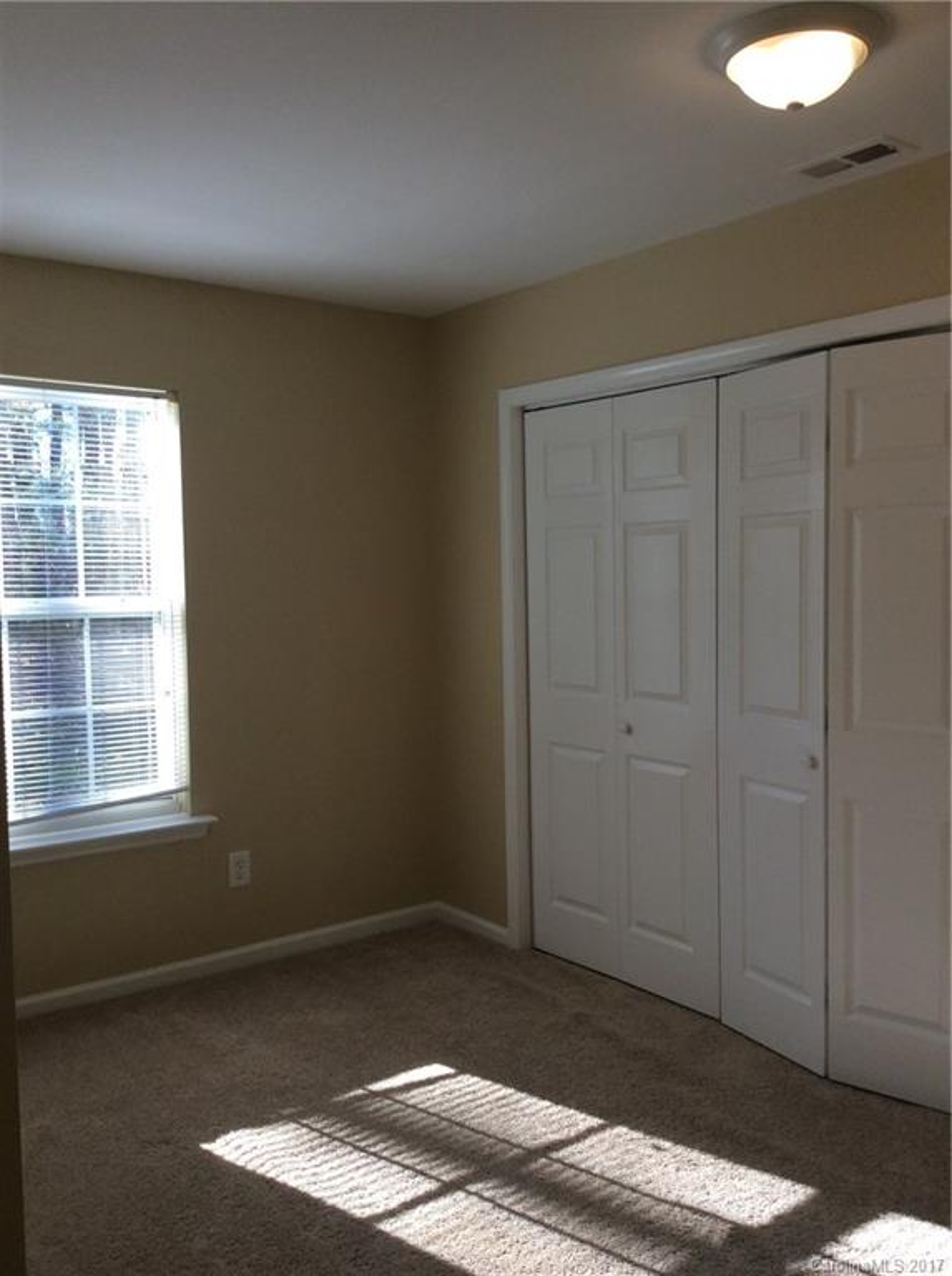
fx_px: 1177
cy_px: 638
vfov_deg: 56.9
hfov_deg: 44.0
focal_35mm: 32
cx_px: 476
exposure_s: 1/120
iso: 50
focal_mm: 3.3
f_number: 2.4
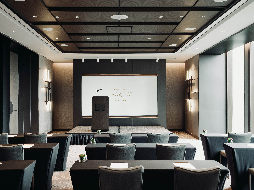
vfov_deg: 37.7
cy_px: 95
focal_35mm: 38
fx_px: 279
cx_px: 119
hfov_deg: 48.9
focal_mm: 35
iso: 100
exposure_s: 1.6
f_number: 7.1
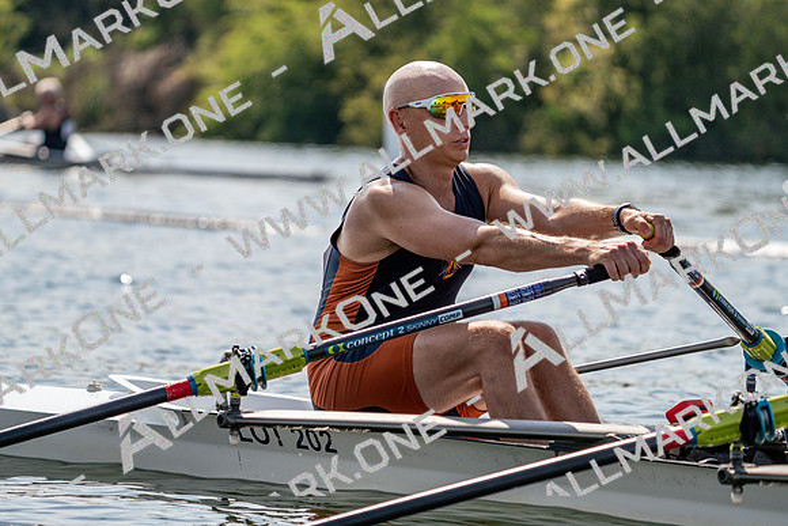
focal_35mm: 227
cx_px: 394
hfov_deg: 9.1
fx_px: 4970
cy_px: 263
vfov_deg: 6.1
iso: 160
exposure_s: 1/1600
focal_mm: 227
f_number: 5.6
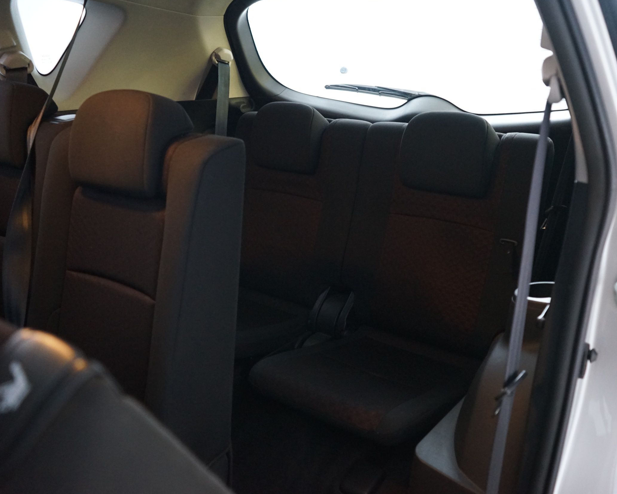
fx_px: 603
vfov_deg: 44.5
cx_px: 364
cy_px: 246
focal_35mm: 33
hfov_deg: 53.9
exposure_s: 1/13
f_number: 4
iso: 4000
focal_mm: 29
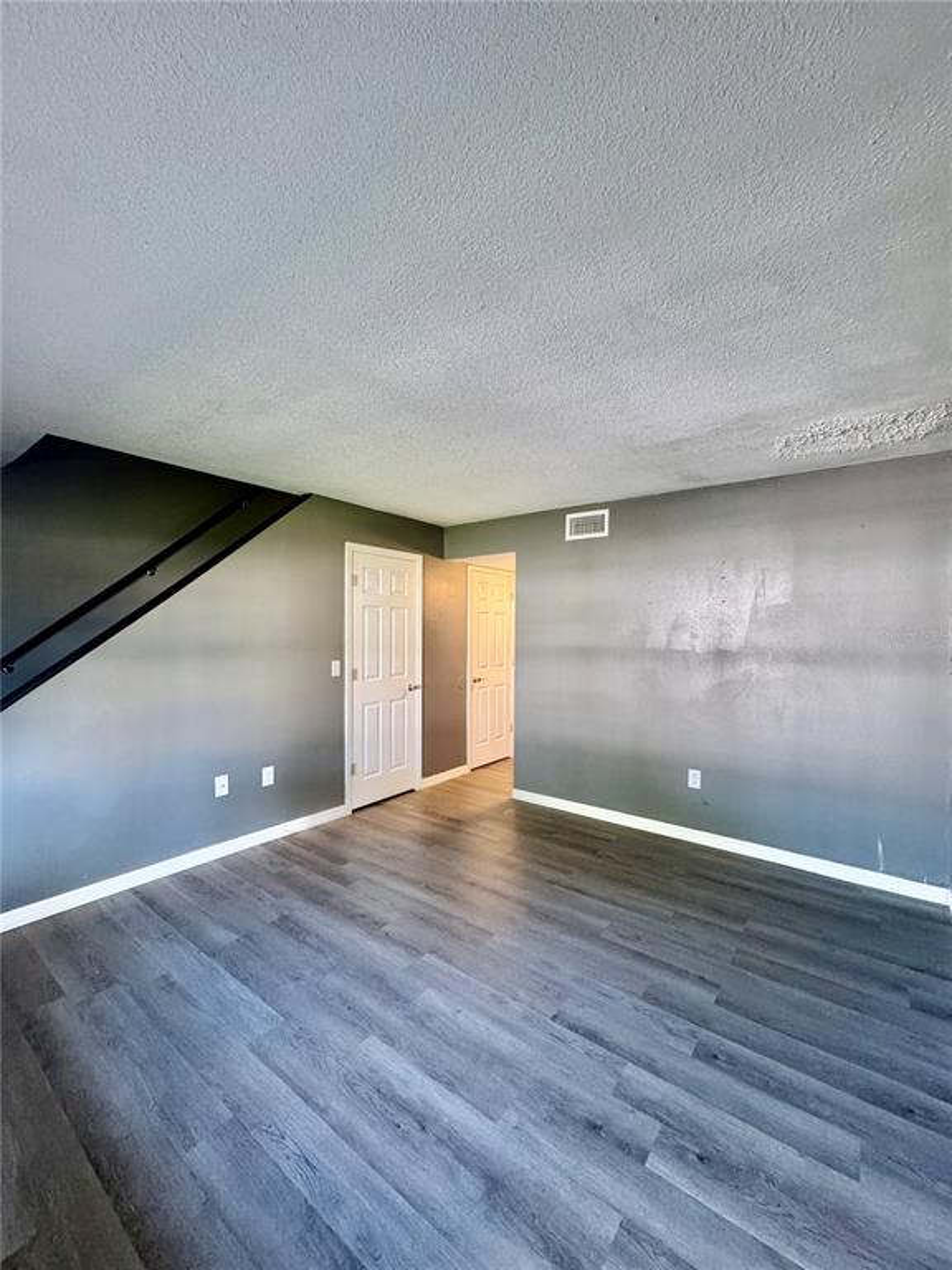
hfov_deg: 85.7
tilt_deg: +0.5
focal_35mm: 14
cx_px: 476
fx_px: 513
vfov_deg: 102.1
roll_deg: +0.4
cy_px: 635
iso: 250
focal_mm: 2.22
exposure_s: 1/60
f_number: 2.2
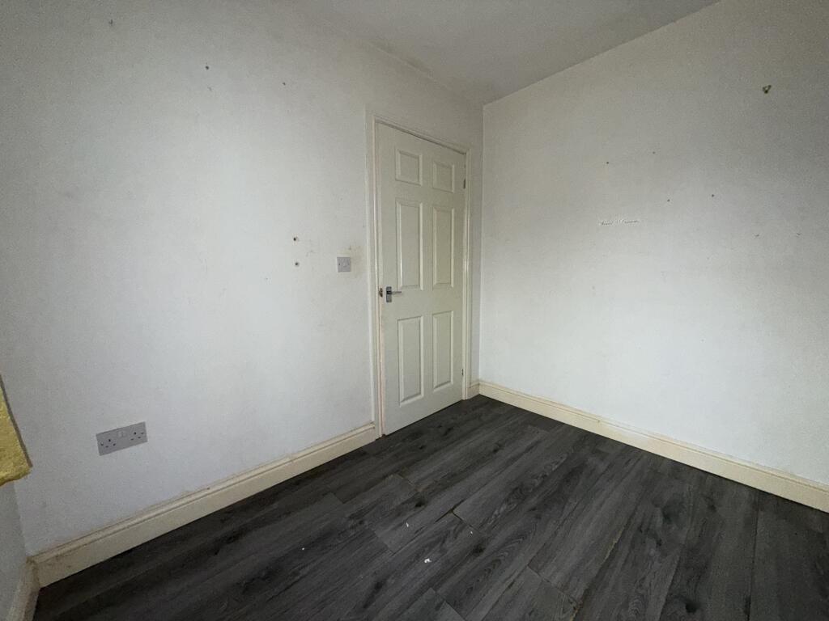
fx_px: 335
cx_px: 414
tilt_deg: -7.1
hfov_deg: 102.1
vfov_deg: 85.7
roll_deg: +0.5
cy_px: 310
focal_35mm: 14
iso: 160
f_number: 2.2
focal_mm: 2.22
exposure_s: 1/60
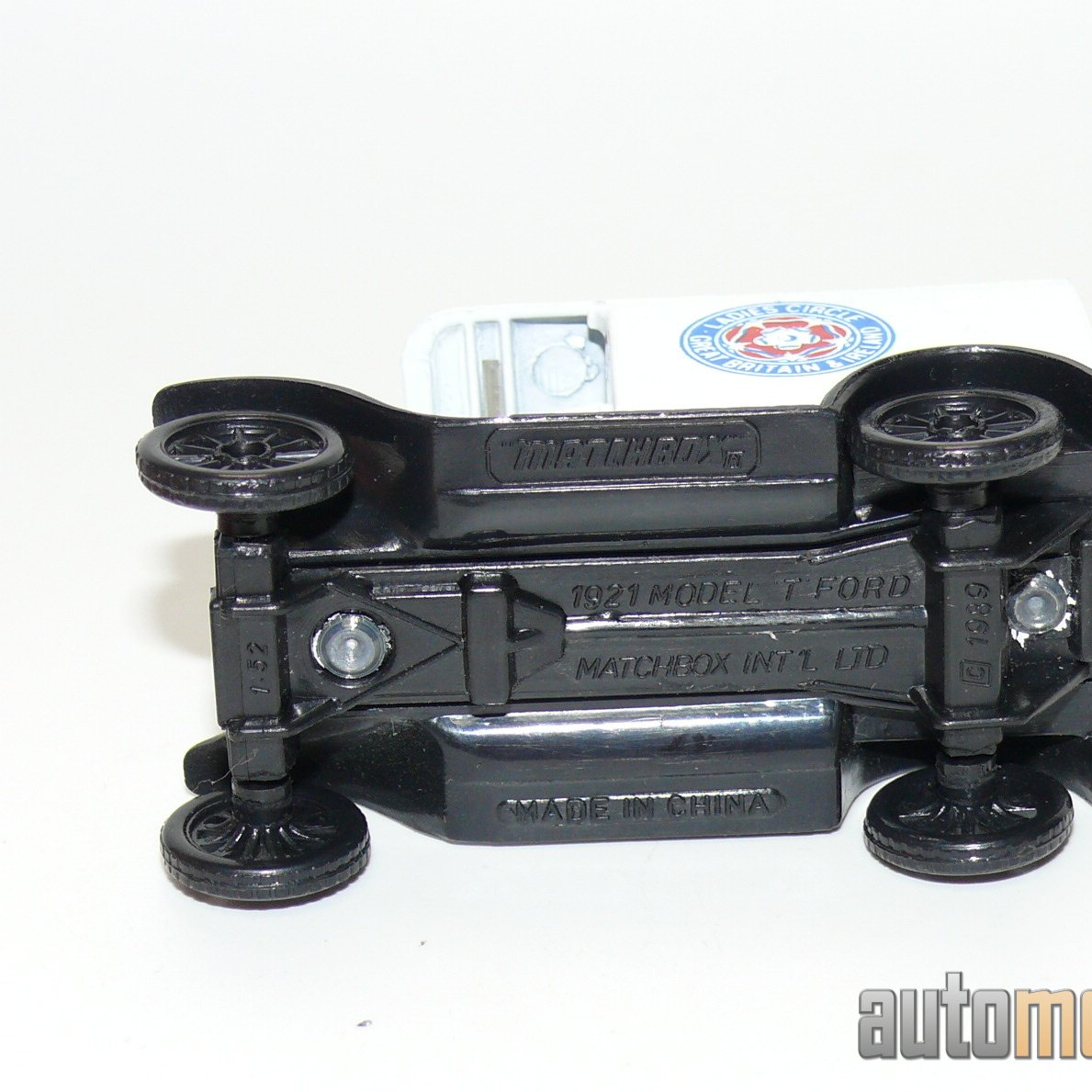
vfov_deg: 15.4
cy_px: 543
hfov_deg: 15.4
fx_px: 4033
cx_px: 647
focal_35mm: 113
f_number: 4
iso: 100
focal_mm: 12.9
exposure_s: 1/30
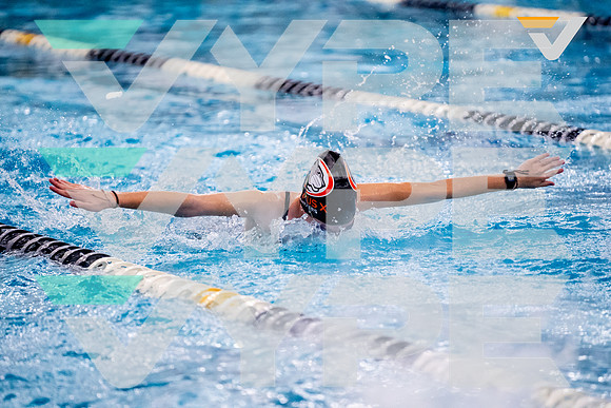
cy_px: 204
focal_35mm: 200
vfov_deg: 6.9
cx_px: 306
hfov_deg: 10.3
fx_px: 3395
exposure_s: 1/1250
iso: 6400
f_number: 2.8
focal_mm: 200
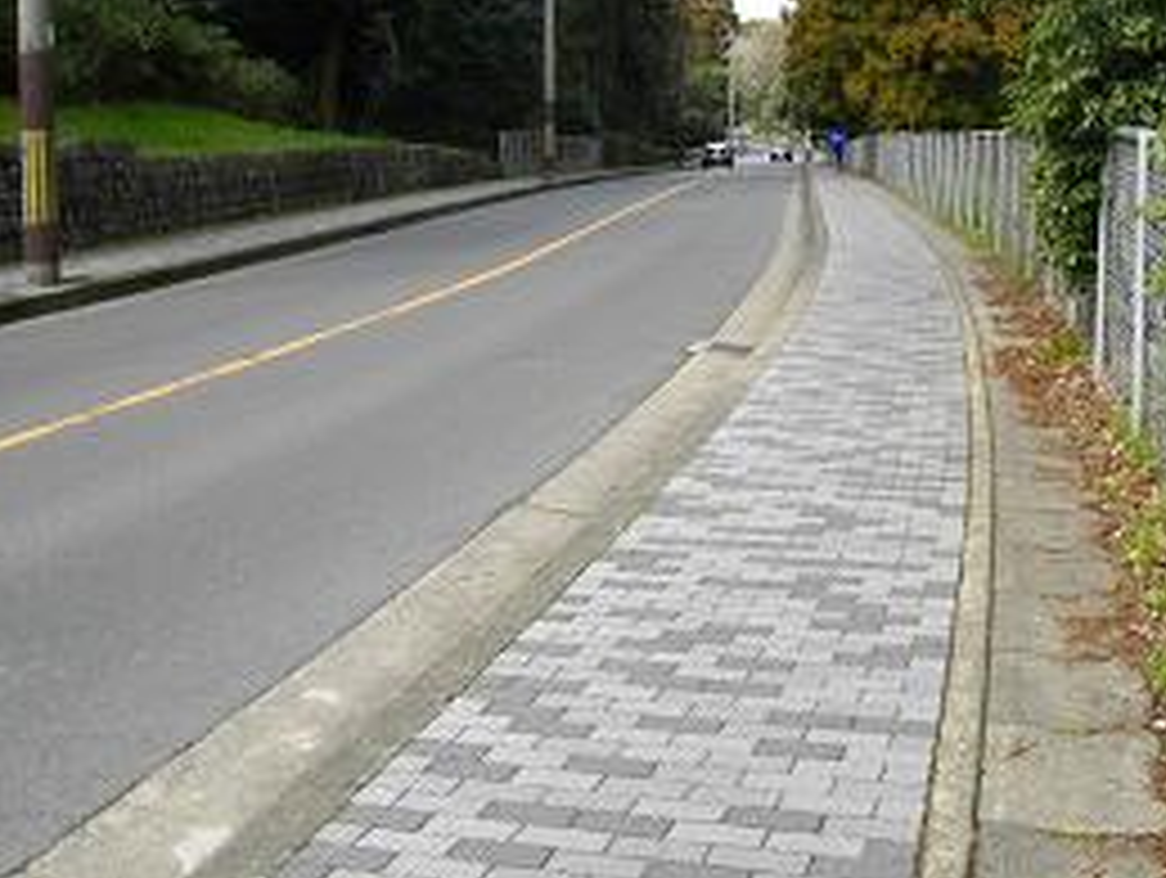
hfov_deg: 39.6
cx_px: 615
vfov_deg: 29.9
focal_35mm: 48
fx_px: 1619
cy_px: 243
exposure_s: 1/500
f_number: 2.9
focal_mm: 5.7
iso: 100
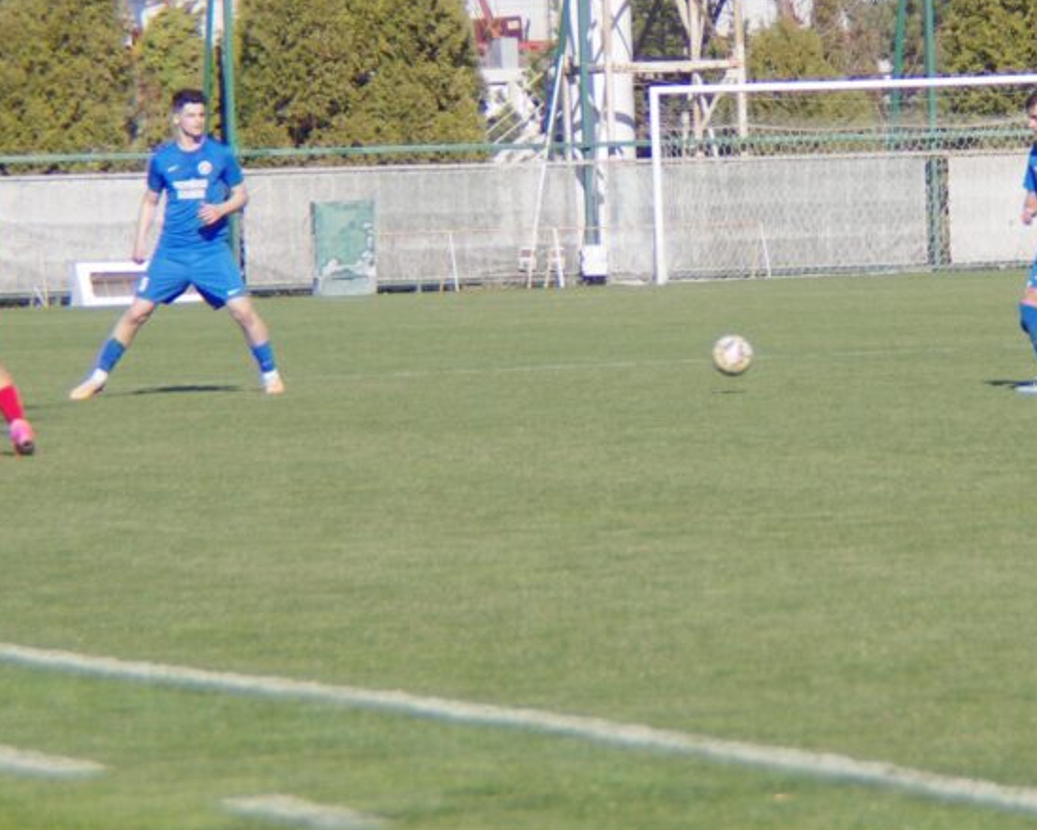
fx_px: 4388
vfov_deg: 10.8
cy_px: 399
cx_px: 591
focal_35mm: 143
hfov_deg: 13.5
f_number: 8
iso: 400
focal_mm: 73
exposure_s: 1/640
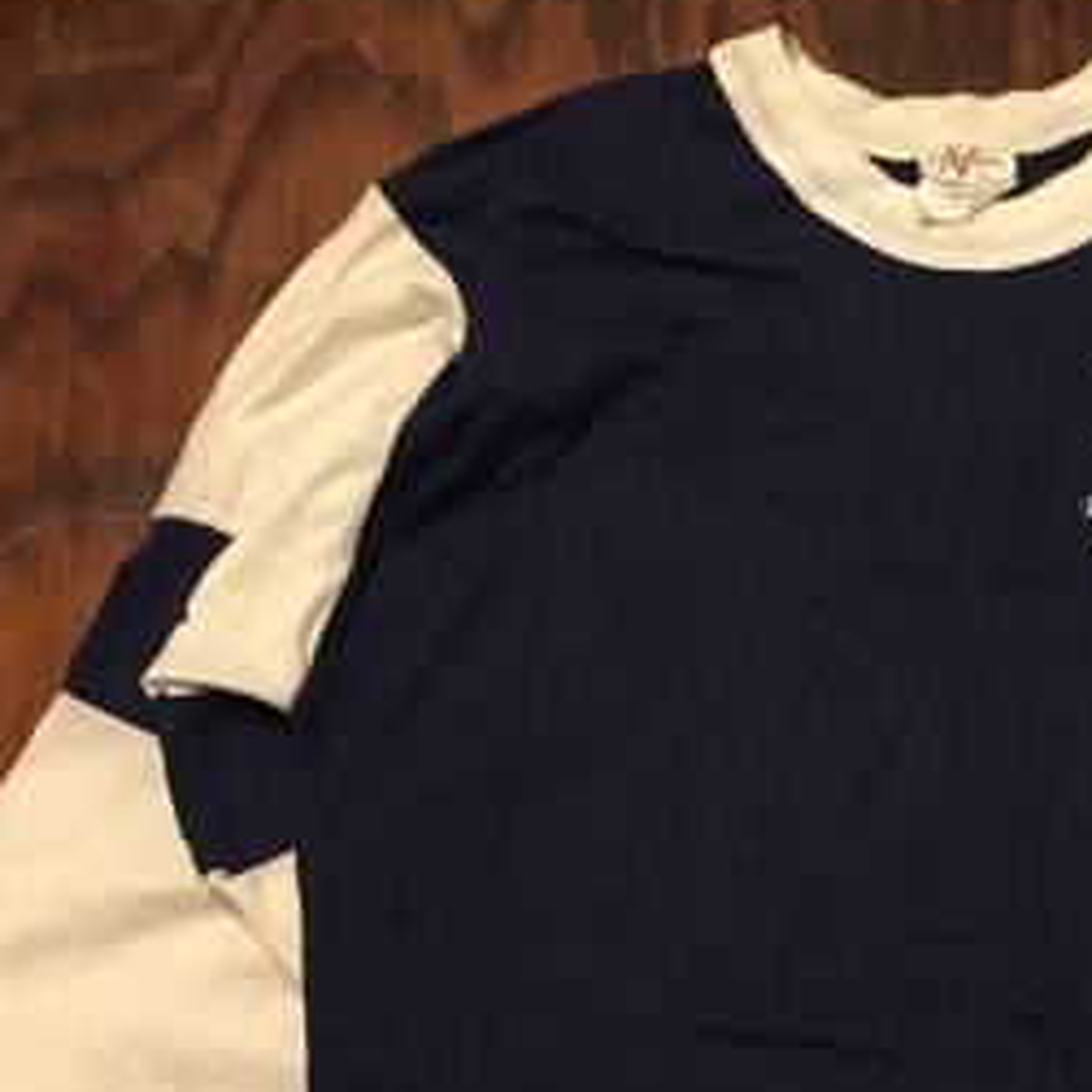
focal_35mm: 51
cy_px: 681
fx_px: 1820
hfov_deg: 31.8
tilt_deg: -72.1
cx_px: 983
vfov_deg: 33.2
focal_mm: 4.15
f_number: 2.2
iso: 250
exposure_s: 1/24
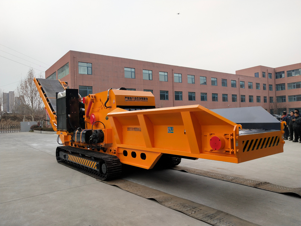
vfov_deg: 46.8
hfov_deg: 60.0
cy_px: 113
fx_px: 261
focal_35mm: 30
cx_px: 150
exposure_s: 1/487
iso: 104
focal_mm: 3.95
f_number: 1.8
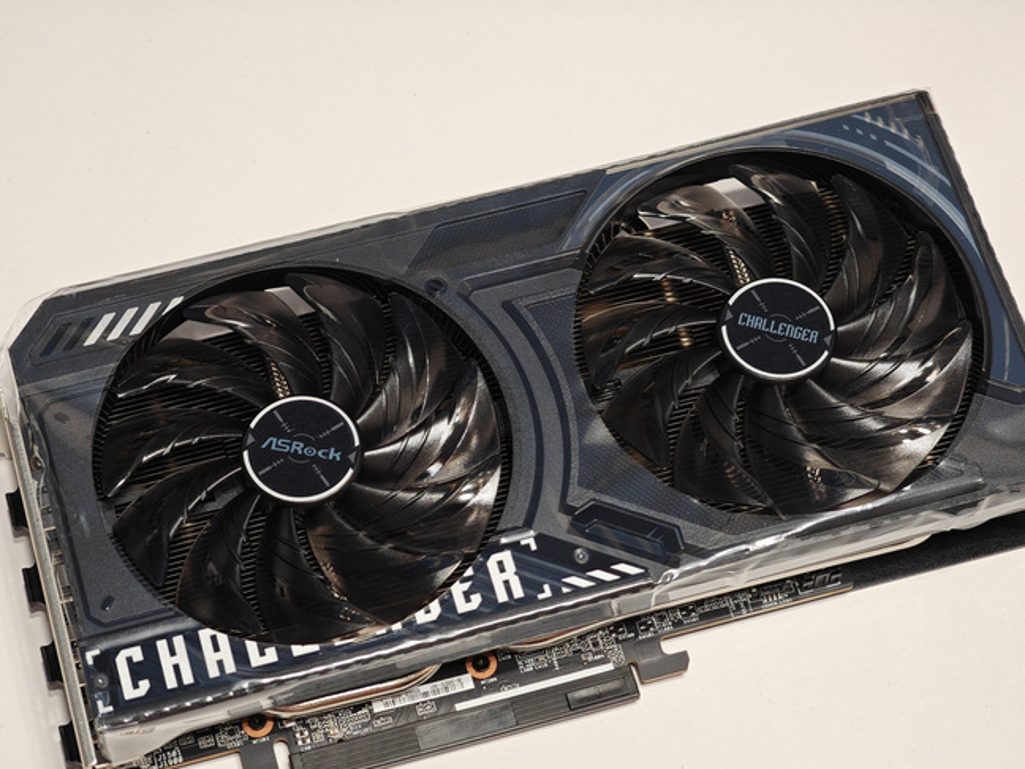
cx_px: 524
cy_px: 441
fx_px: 2606
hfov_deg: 22.3
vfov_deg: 16.8
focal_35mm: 88
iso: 320
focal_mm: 12.28
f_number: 1.8
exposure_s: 1/100
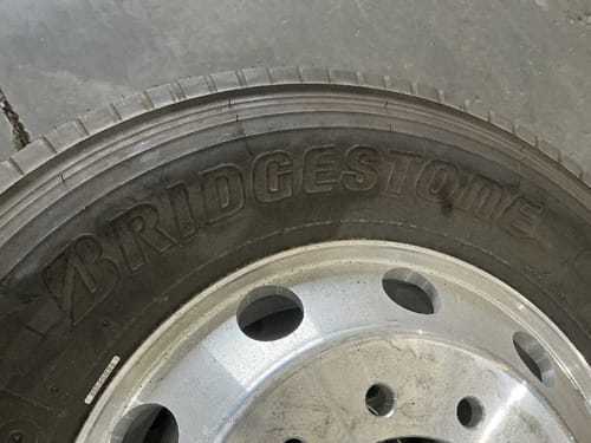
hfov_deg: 63.4
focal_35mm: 28
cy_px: 222
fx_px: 478
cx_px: 296
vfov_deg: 49.7
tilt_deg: -67.7
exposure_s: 1/60
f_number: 1.8
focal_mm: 3
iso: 200
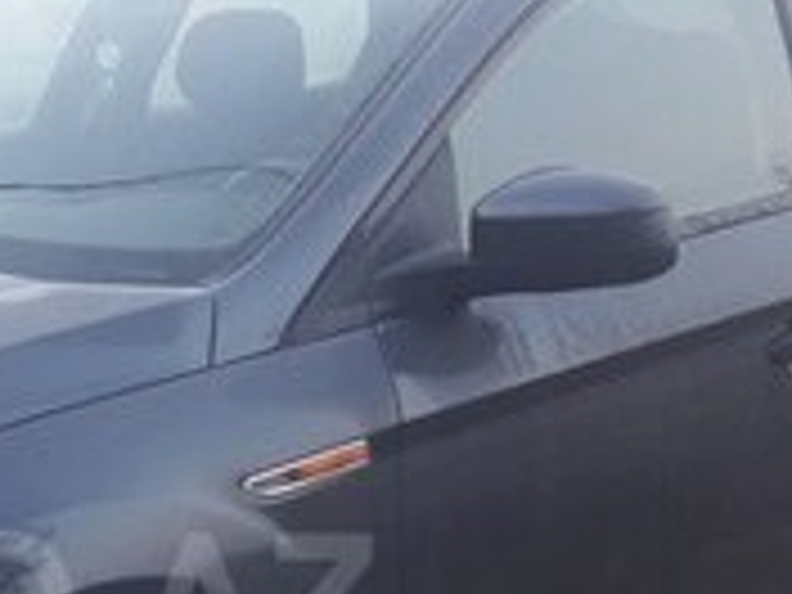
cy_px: 601
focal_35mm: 105
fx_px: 2402
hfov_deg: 18.0
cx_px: -86
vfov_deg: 13.9
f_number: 1.9
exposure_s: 1/50
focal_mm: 3.7
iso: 50
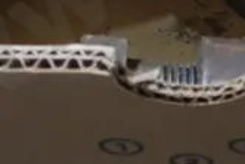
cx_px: 543
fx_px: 1744
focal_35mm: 256
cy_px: -352
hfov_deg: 7.6
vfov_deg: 5.1
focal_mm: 20
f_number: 4.5
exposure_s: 1/60
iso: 800
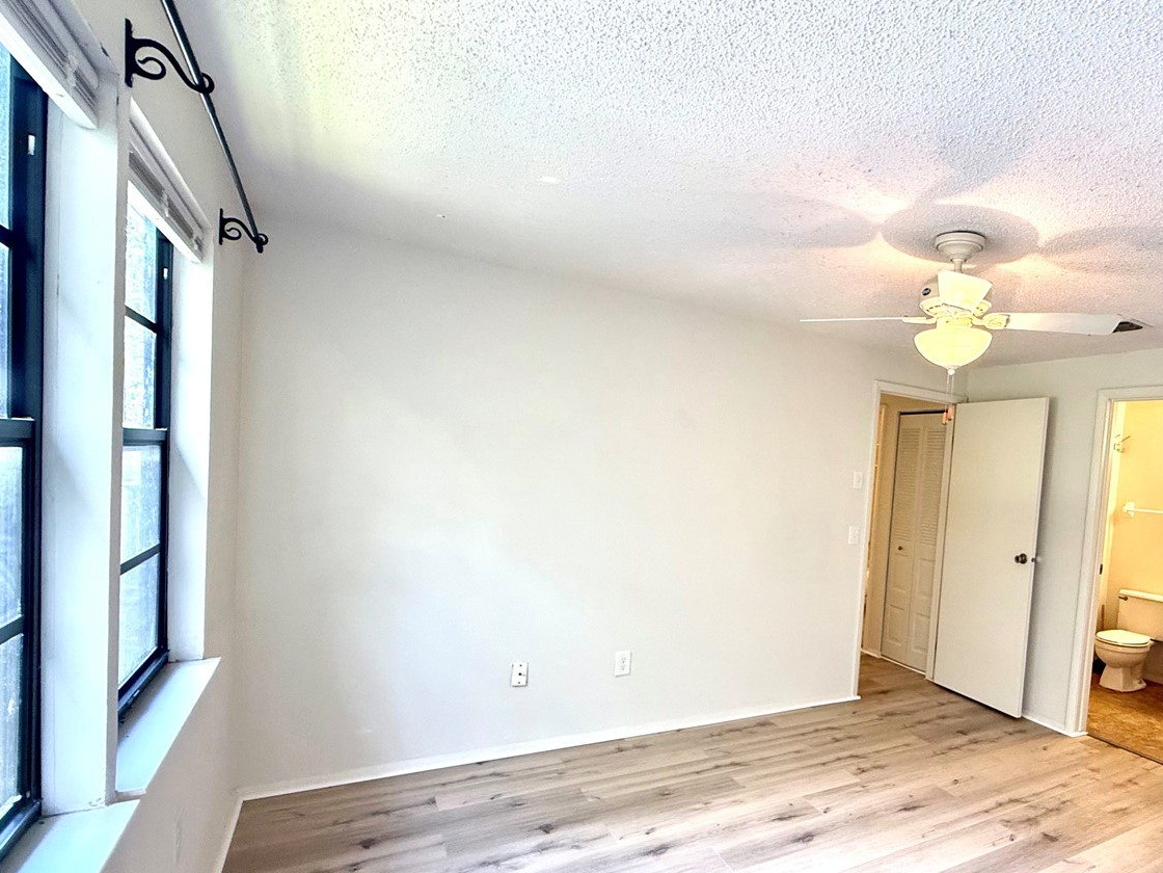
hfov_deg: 78.2
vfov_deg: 65.6
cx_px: 805
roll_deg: -3.5
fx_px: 672
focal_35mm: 20
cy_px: 507
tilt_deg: -2.2
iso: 250
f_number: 2.2
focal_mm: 2.22
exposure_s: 1/120
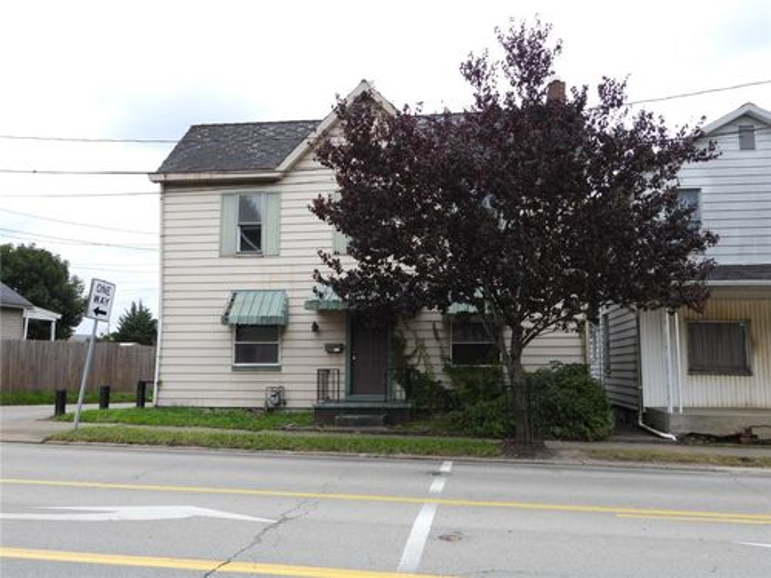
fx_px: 668
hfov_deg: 60.0
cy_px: 289
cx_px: 386
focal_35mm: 30
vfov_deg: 46.8
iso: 100
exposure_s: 1/400
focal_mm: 5.4
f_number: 3.2
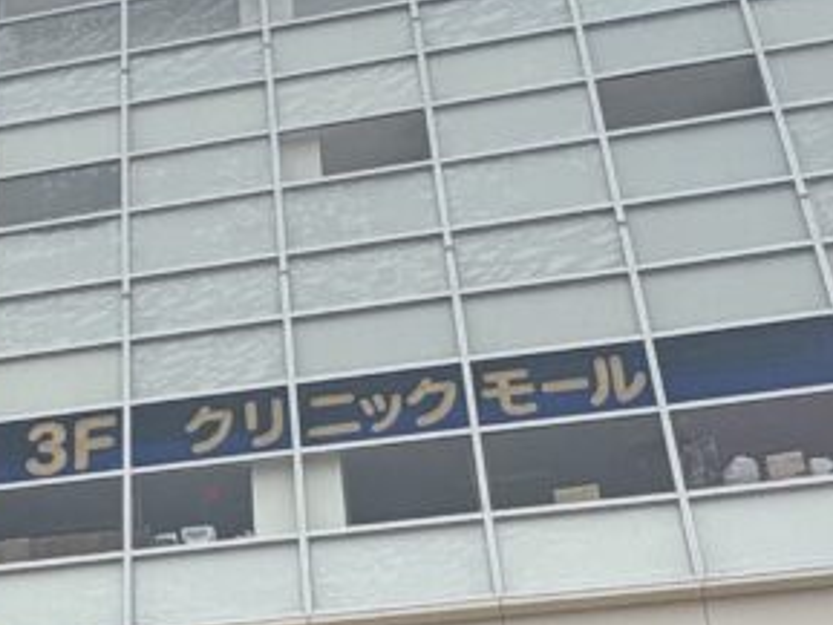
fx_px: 1493
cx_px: 98
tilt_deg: +30.1
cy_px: 475
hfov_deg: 30.0
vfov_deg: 23.4
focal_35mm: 62
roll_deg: -3.5
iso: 50
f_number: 2.2
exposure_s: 1/1256
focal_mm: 2.22
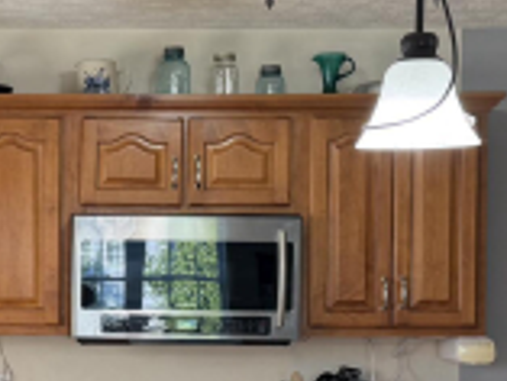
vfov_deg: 14.4
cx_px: 34
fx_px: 1495
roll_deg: +0.2
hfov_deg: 18.9
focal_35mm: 102
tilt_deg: -0.5
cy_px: 310
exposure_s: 1/60
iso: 125
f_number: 1.78
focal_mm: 6.76
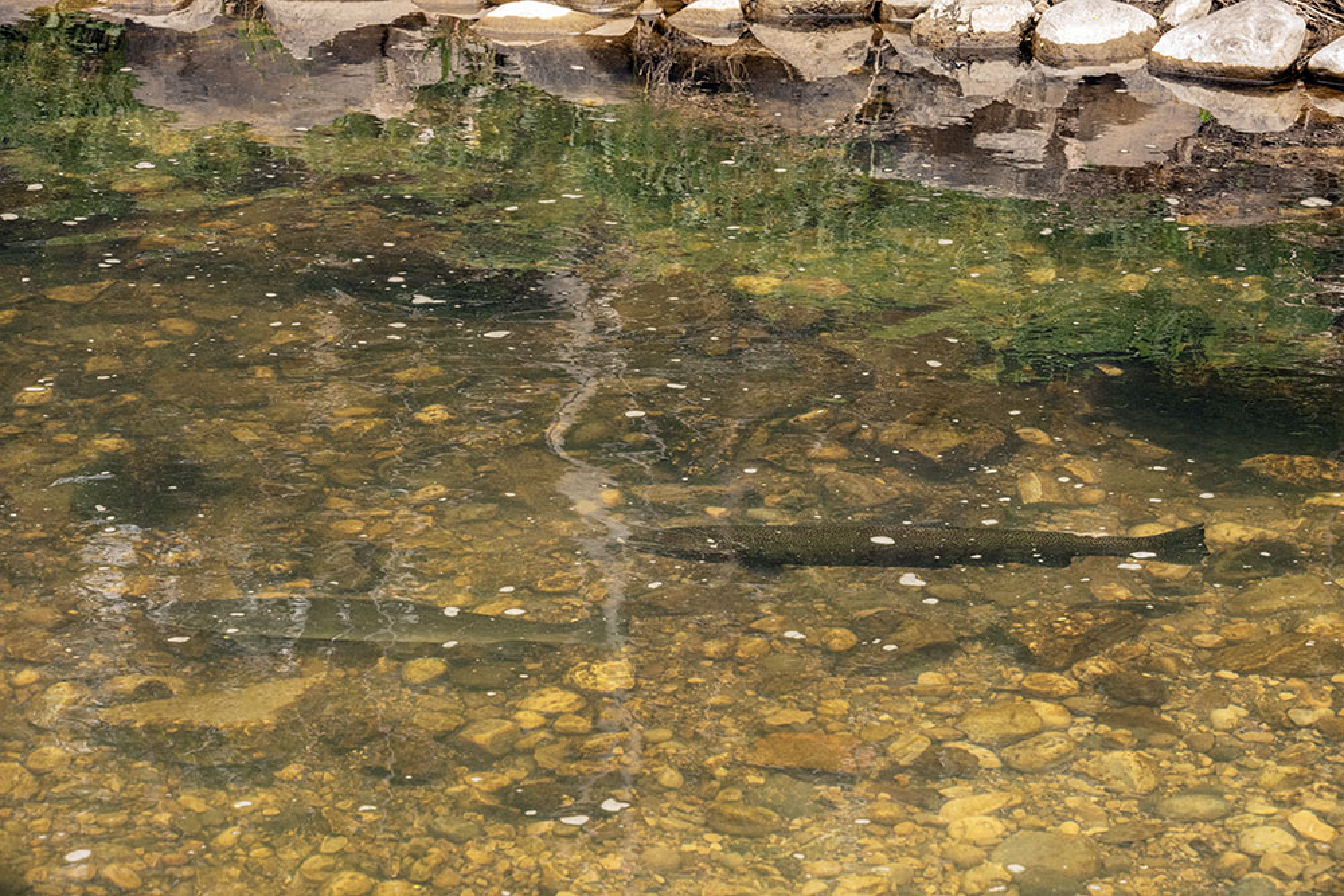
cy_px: 448
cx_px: 672
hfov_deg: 19.5
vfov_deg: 13.0
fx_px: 3920
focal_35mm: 105
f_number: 13
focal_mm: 105
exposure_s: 1/800
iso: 3200
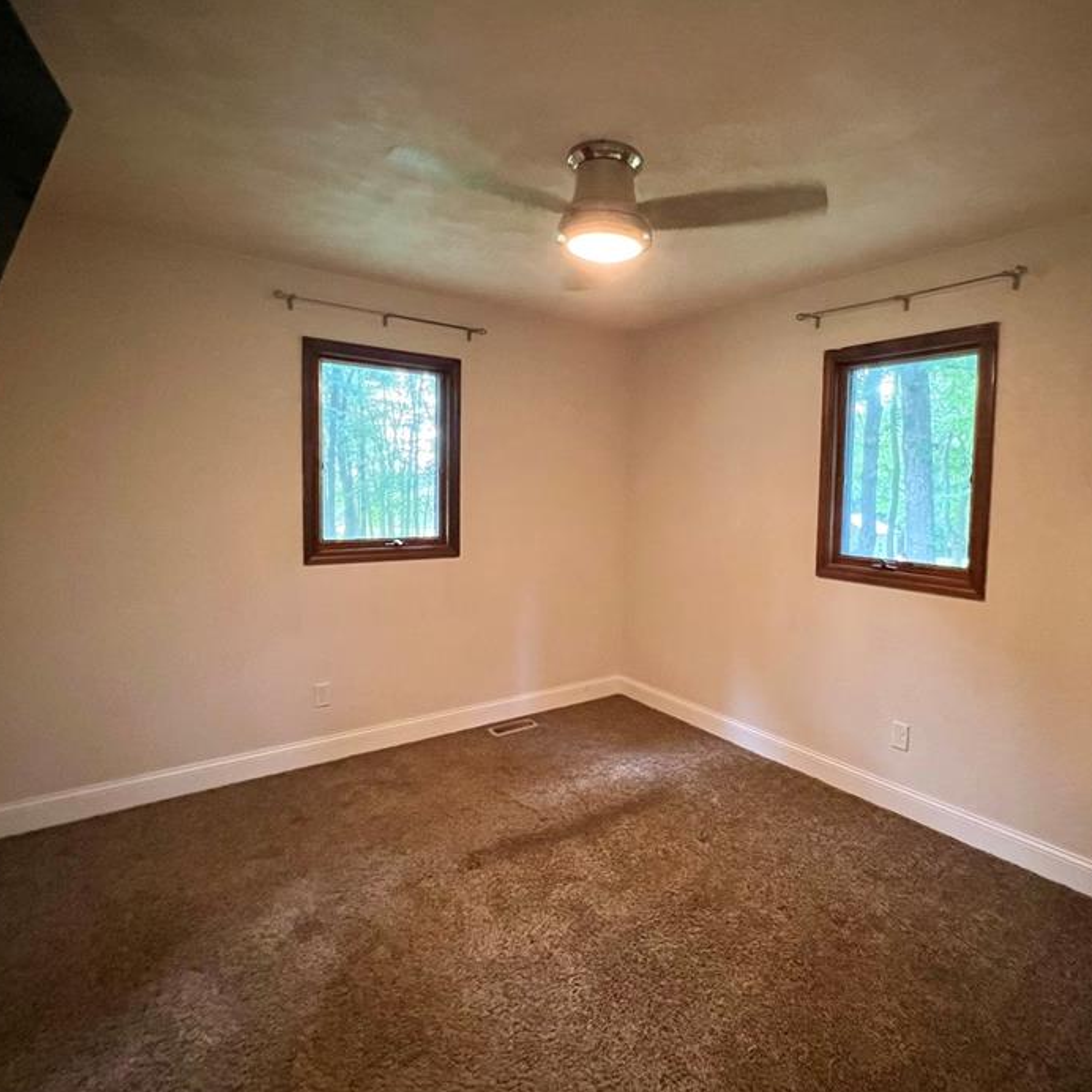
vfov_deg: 83.9
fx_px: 607
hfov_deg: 83.3
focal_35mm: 17
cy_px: 525
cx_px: 636
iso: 1000
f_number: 1.8
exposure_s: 1/60
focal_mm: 1.57
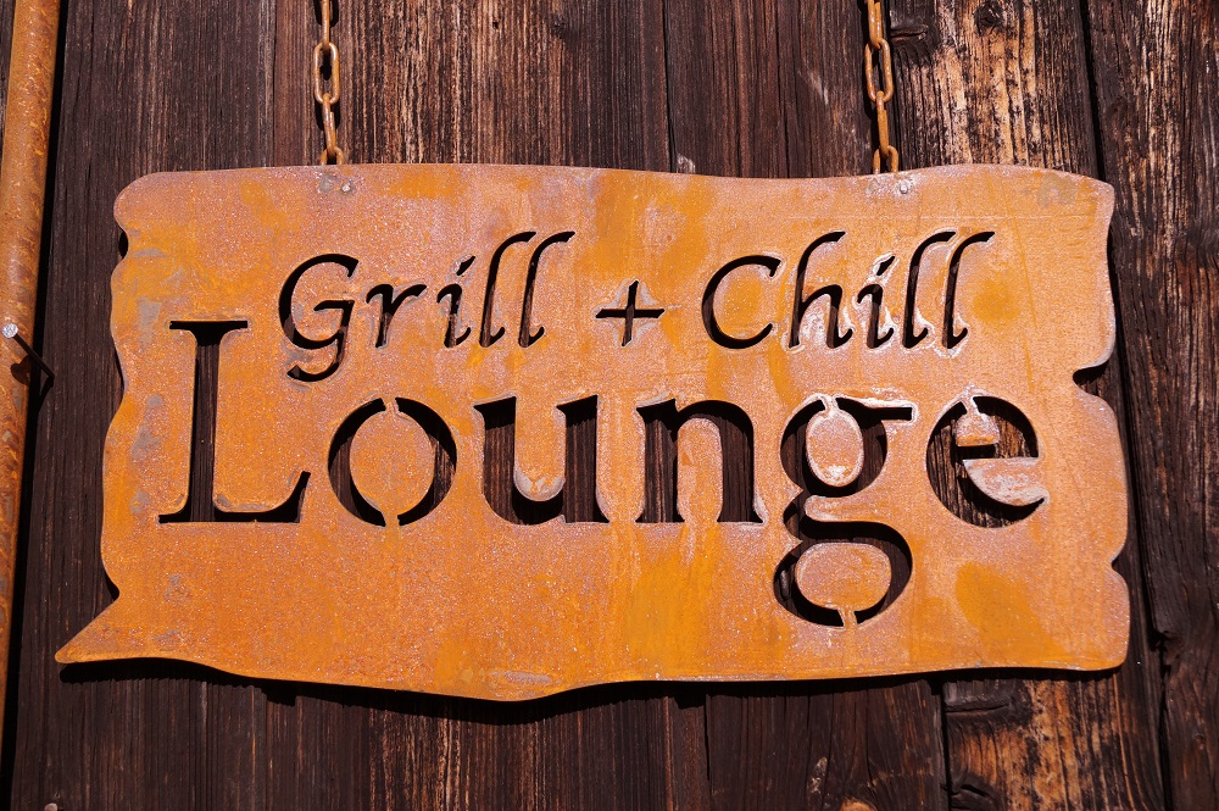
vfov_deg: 25.7
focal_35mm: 52
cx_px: 610
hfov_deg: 37.9
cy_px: 406
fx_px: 1776
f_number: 5
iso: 400
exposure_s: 1/4000
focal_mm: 35
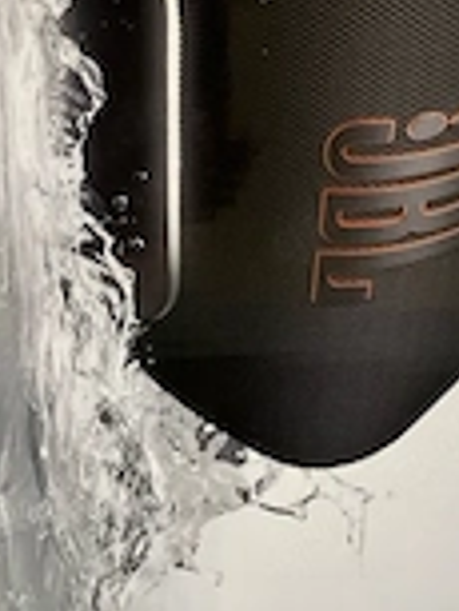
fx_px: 1201
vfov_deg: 25.8
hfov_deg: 21.1
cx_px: 431
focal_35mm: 68
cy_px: -108
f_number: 1.8
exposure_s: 1/40
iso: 500
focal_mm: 4.25
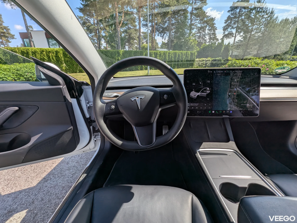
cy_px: 112
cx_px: 148
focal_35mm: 13
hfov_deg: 106.1
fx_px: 112
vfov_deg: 90.1
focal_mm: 1.95
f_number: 2.2
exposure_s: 1/971
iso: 43
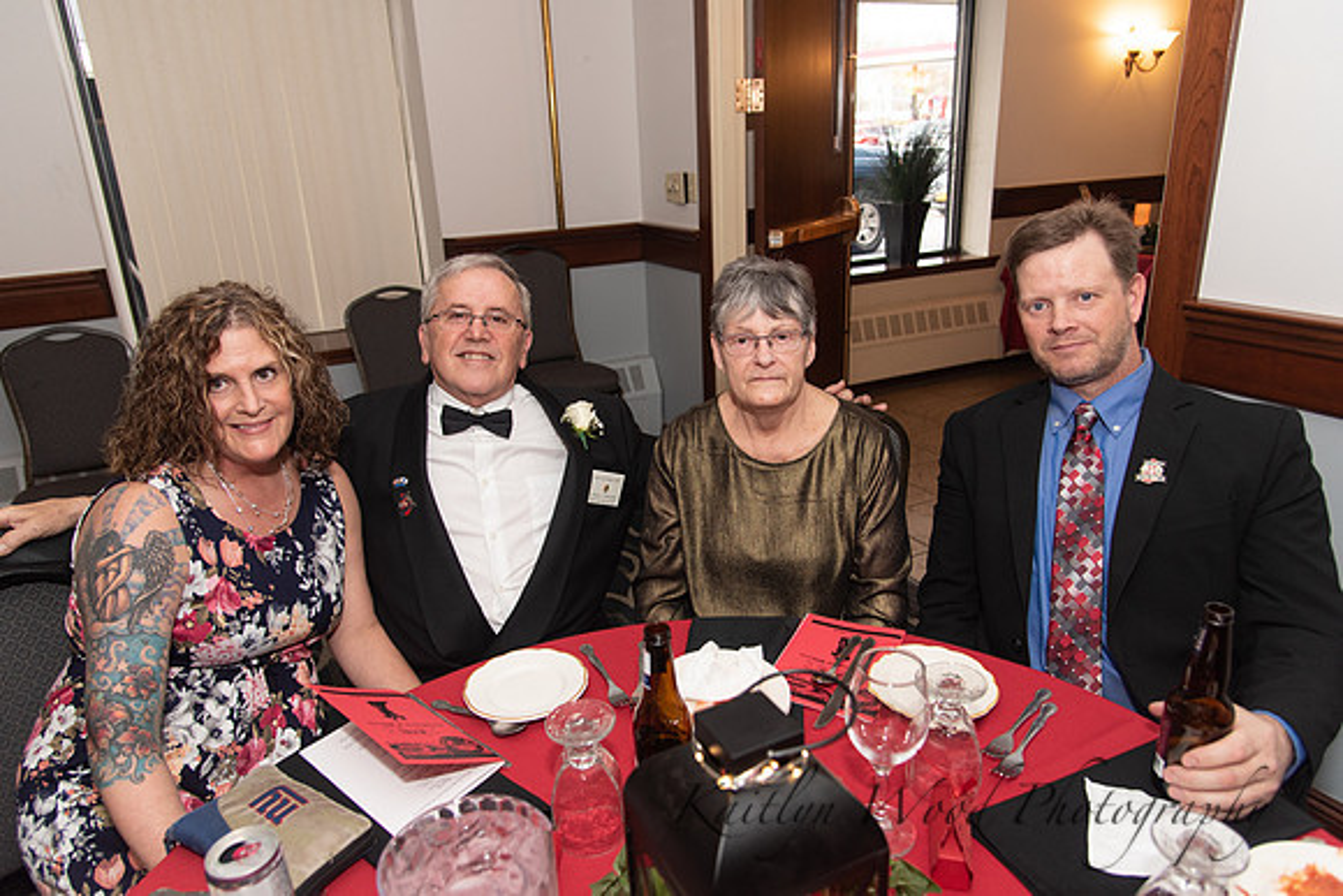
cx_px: 672
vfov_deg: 53.2
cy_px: 448
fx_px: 896
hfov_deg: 73.7
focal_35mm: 24
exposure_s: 1/200
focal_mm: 24
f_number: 4
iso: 800
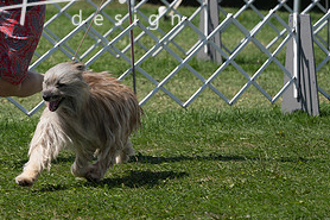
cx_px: 33
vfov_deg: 5.2
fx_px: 2428
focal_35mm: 265
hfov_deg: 7.8
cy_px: 55
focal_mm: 127
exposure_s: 1/800
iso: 100
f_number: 5
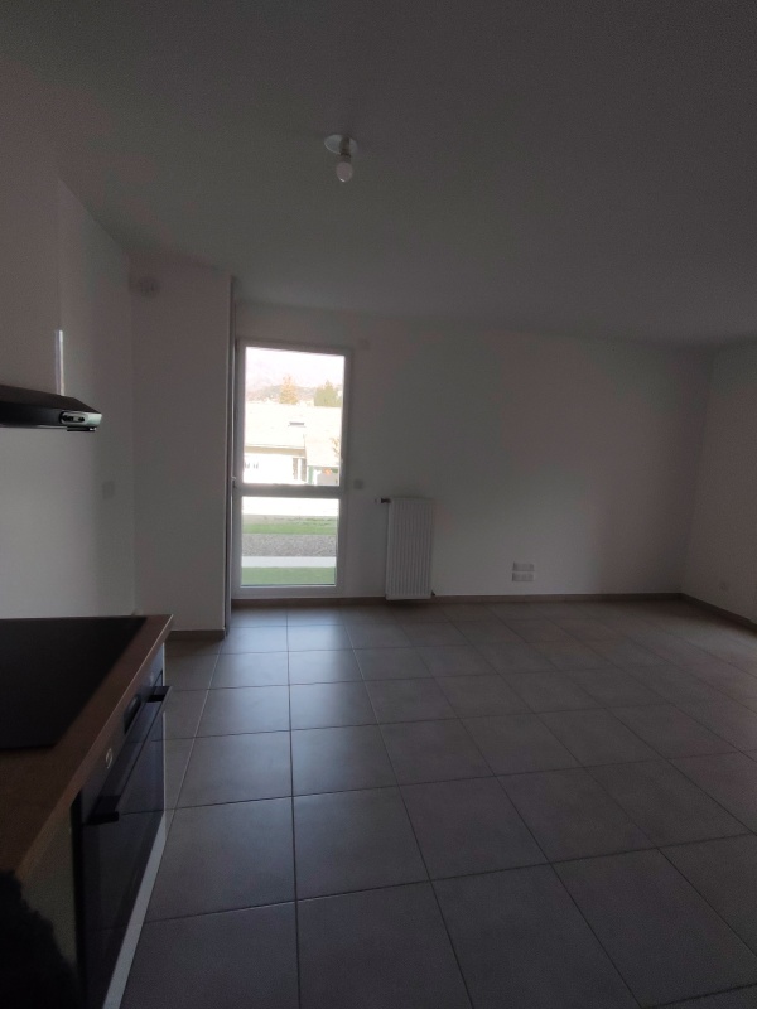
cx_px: 378
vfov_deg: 91.0
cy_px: 504
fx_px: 496
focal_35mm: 17
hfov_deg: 74.7
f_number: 2.2
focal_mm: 1.43
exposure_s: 1/167
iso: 100
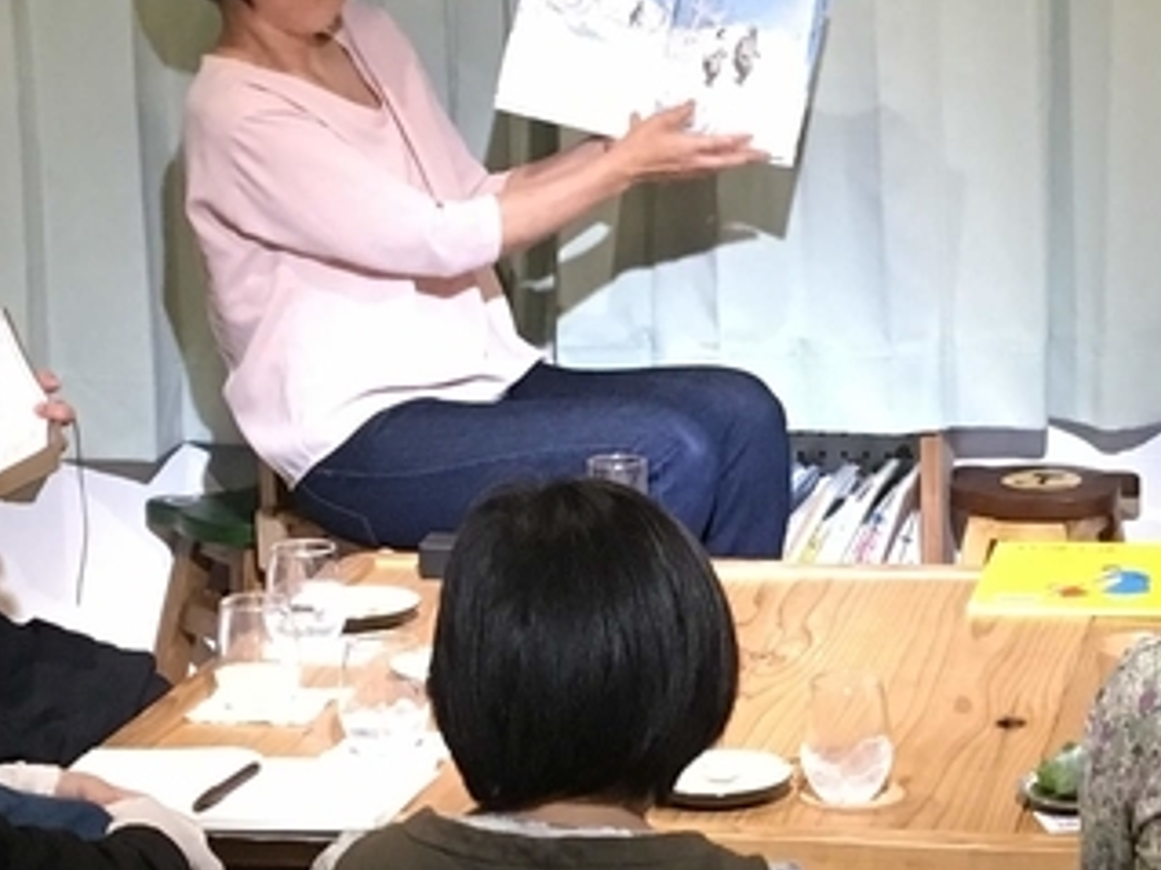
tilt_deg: -11.9
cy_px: 521
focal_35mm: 109
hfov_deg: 17.7
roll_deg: -0.4
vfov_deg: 13.6
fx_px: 3654
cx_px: 1085
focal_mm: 4.15
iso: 200
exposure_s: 1/24
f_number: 2.2
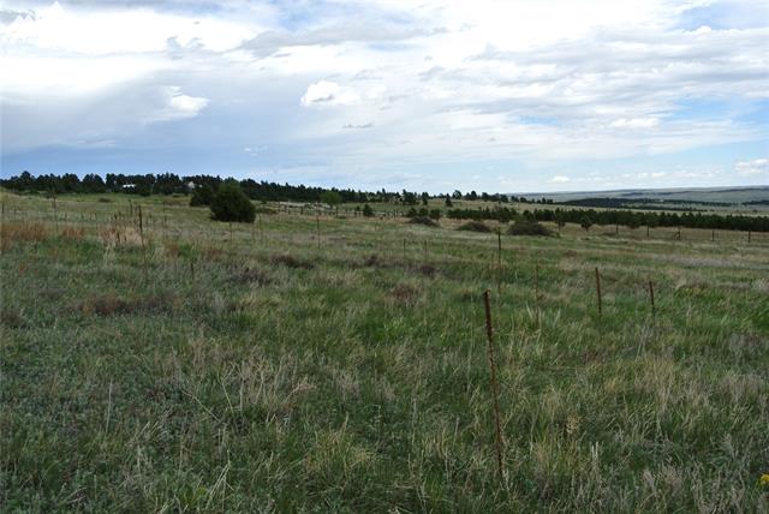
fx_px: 834
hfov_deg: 49.5
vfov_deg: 34.3
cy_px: 257
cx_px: 384
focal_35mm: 39
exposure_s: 1/500
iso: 100
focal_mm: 14.5
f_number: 4.5
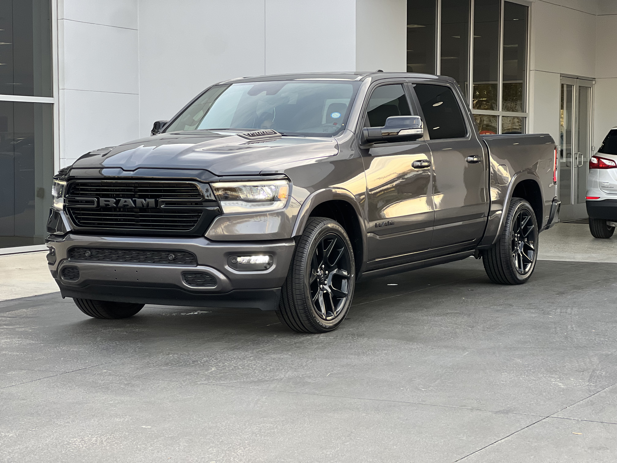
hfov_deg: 25.3
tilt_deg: -2.2
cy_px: 232
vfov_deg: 19.1
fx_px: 1372
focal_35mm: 77
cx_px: 308
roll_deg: -0.9
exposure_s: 1/121
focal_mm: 9
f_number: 2.8
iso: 100
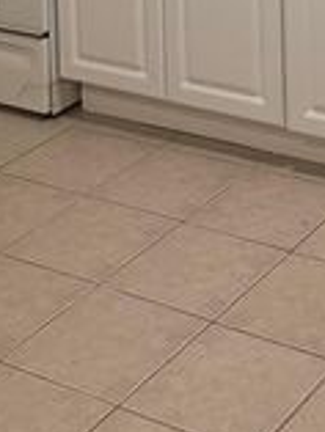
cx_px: 366
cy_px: -329
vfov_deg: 16.4
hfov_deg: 14.2
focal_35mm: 102
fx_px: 1275
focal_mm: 6.76
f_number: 1.78
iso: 200
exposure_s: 1/126
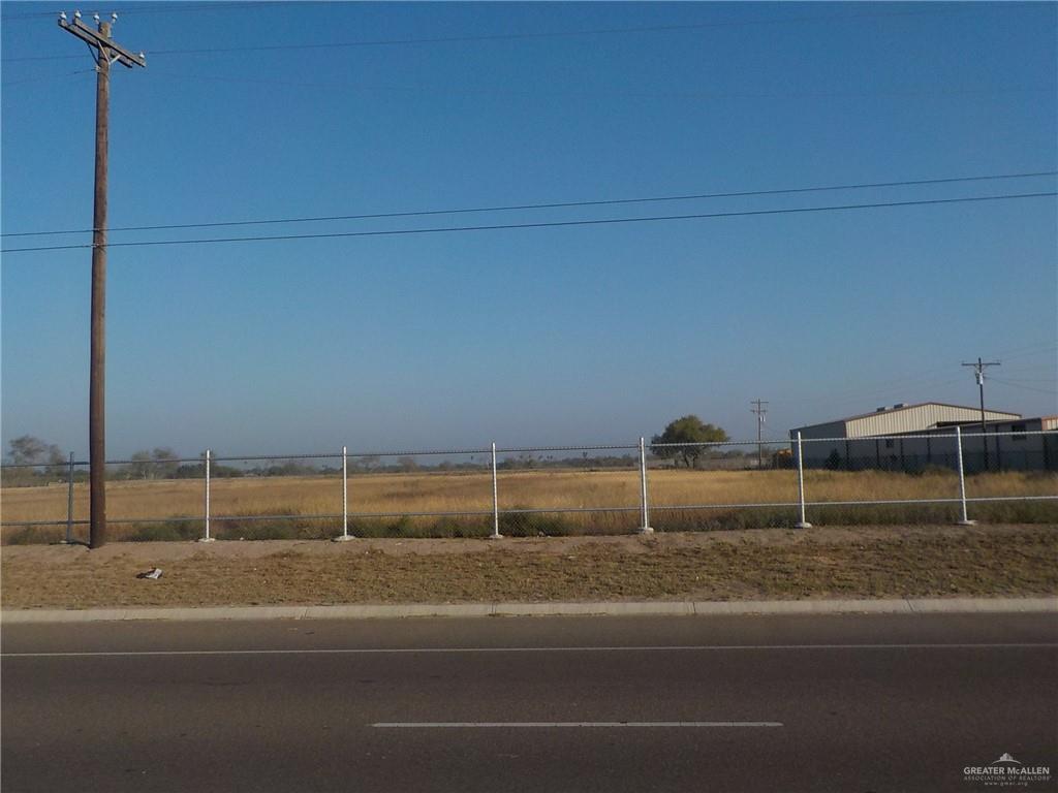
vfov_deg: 46.8
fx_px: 917
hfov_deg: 60.0
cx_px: 529
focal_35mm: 30
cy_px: 396
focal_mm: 4.1
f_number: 3.3
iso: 125
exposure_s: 1/1600
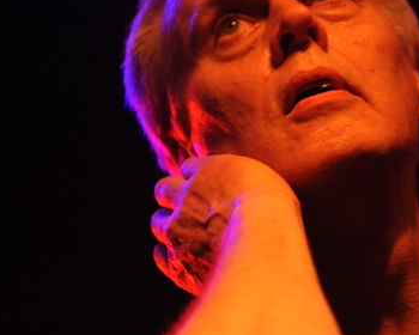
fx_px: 4787
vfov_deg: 4.0
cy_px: 111
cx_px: 365
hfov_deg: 5.0
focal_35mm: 386
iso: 2000
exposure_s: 1/125
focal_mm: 200
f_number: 2.8
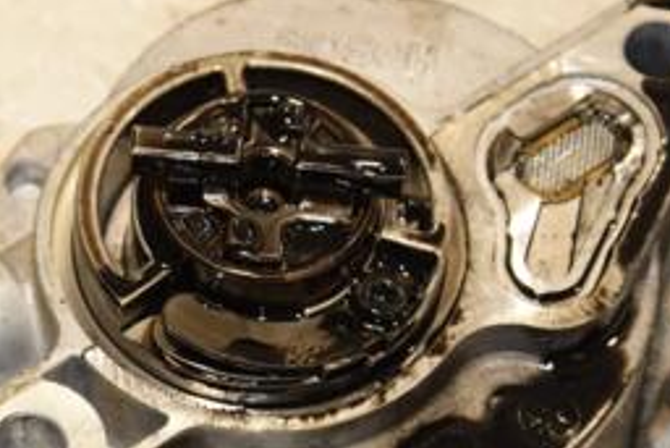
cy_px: 262
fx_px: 4900
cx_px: 236
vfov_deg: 5.2
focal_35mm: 263
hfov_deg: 7.8
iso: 800
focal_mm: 75
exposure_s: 1/200
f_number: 7.1
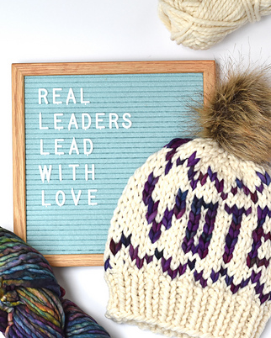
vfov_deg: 17.1
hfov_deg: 13.8
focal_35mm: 112
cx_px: 133
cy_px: 213
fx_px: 1122
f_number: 6.3
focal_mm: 50
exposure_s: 1/160
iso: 400
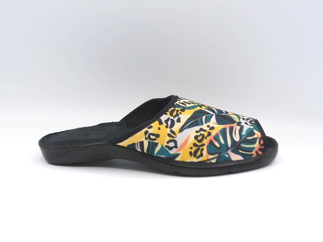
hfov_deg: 38.9
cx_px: 162
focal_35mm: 49
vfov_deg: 29.7
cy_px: 121
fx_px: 457
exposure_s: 1/125
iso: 100
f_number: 4
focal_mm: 4.8
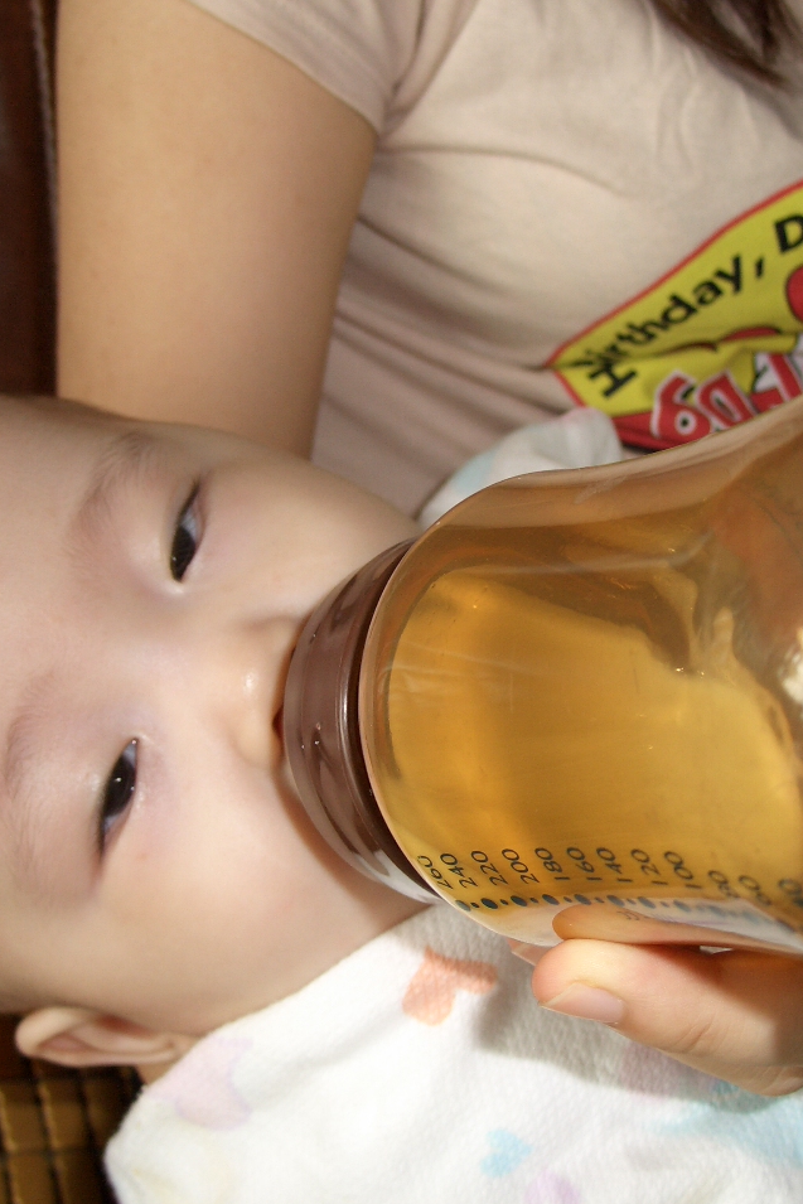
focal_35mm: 46
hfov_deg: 29.3
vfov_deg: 42.7
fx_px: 1538
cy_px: 603
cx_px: 407
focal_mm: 7.1
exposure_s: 1/60
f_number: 2.8
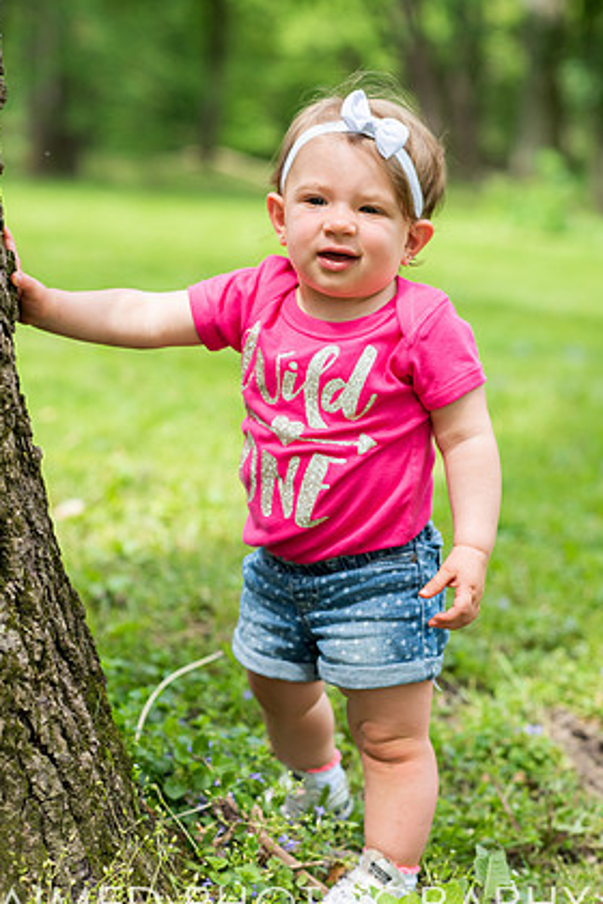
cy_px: 463
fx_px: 2286
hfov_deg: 15.0
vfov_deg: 22.4
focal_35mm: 91
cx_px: 293
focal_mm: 85
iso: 320
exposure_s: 1/1000
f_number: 3.5
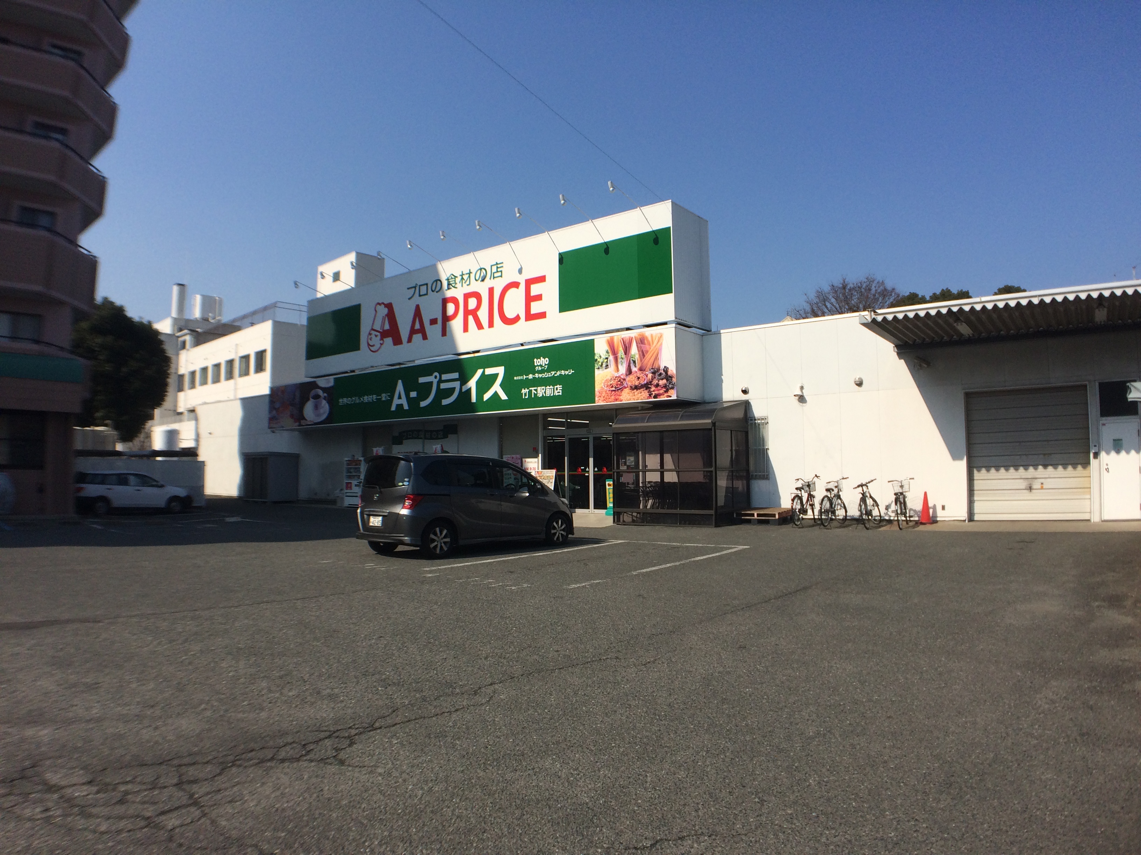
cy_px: 428
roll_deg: +1.5
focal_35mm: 29
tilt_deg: +2.4
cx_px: 570
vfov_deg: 48.2
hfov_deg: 61.7
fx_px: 956
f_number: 2.2
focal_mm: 4.15
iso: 32
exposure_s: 1/3425
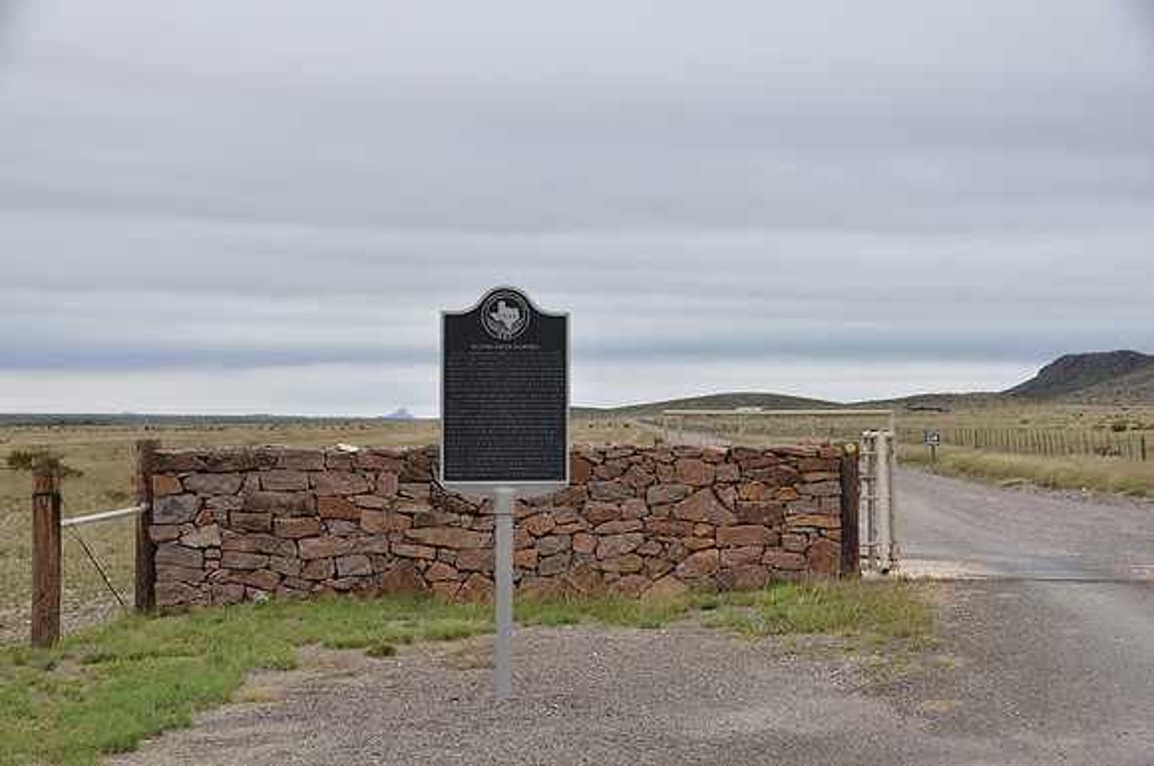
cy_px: 383
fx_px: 2113
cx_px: 577
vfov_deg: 20.6
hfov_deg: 30.6
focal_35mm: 66
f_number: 9
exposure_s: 1/80
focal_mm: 44
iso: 200
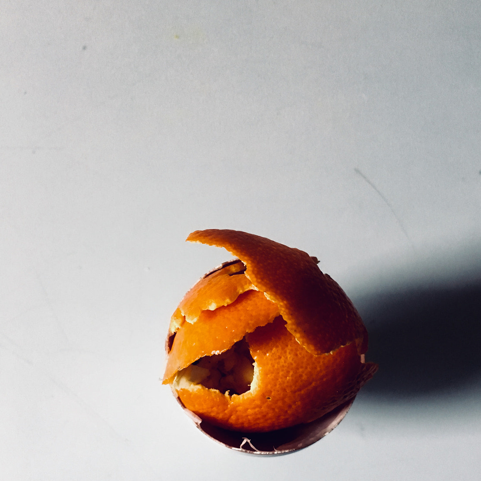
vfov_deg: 44.6
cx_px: 253
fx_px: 582
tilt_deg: -78.7
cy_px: 298
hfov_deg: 44.9
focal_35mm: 37
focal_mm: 4.15
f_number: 2.2
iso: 160
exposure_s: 1/33
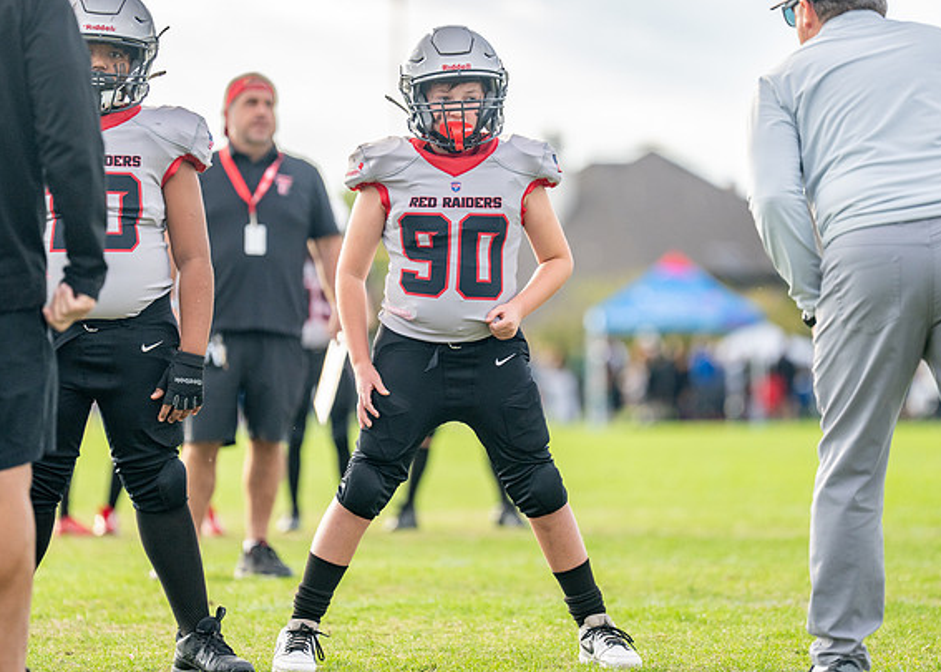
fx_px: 6788
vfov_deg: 5.7
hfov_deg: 7.9
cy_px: 294
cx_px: 460
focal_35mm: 254
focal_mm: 200
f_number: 2.8
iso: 500
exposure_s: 1/1250
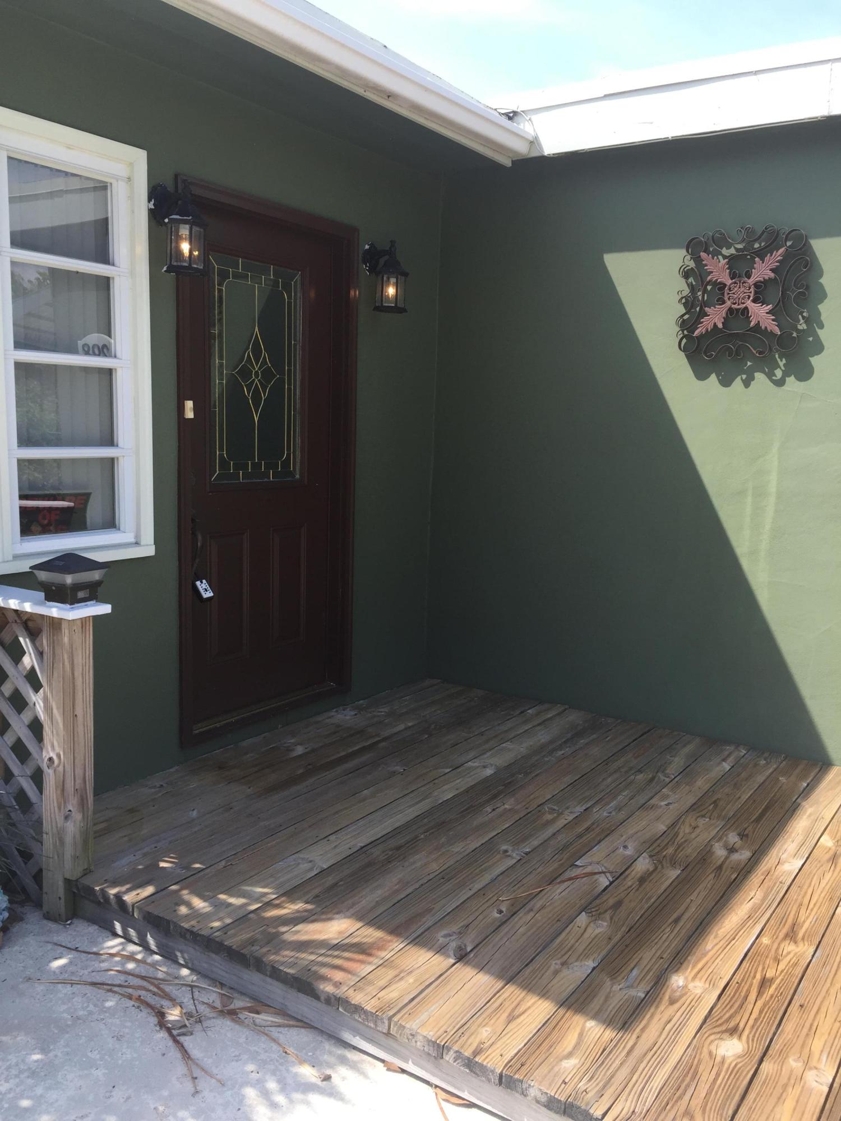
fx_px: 939
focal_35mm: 29
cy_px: 560
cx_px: 420
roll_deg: -0.8
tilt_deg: -7.1
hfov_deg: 48.2
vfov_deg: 61.7
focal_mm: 4.15
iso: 32
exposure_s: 1/706
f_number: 2.2
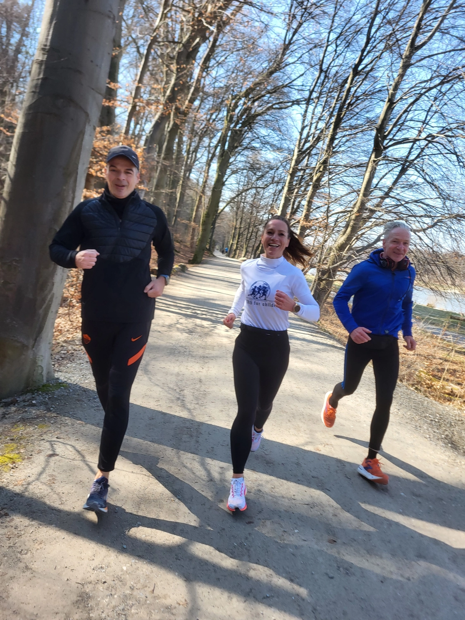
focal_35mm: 26
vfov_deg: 67.3
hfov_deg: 53.1
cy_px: 310
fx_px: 466
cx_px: 232
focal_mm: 5.4
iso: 40
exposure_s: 1/418
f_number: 1.8
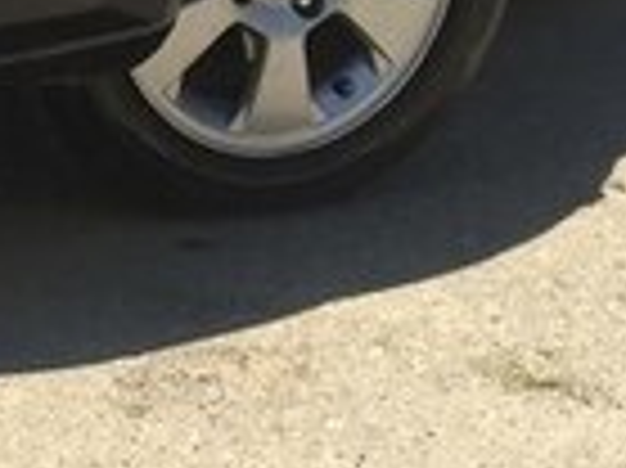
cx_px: -230
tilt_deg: -7.7
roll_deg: +0.4
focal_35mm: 138
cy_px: -272
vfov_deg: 10.3
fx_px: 2493
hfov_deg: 13.7
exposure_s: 1/1799
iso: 32
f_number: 2.2
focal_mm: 4.15
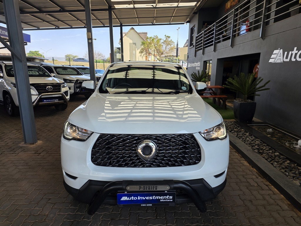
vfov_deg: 58.9
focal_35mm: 23
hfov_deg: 73.9
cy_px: 113
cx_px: 150
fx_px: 200
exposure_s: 1/126
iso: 12
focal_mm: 6.25
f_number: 1.7
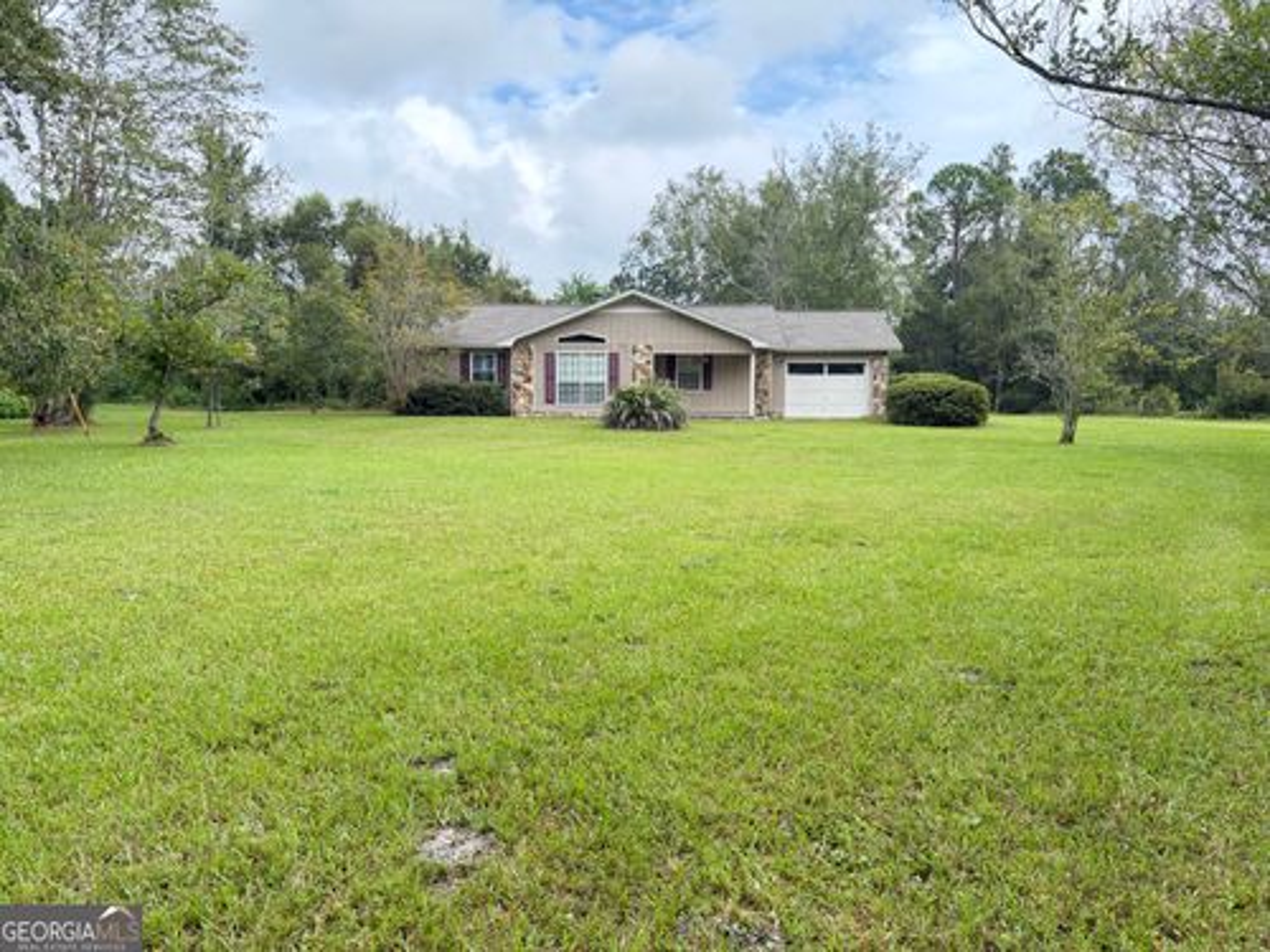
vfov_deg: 53.1
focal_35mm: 26
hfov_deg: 67.3
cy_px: 476
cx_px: 635
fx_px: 954
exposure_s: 1/1048
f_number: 1.6
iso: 64
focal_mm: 5.96
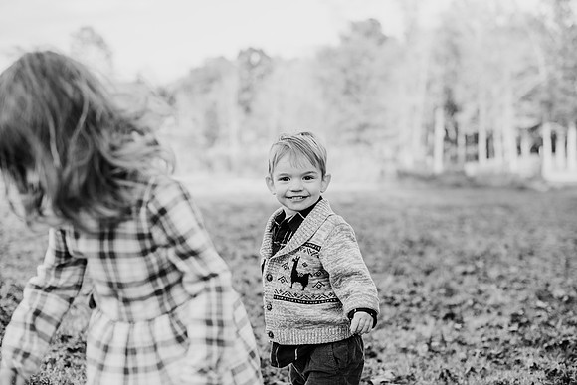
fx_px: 802
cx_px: 288
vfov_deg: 27.0
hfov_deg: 39.6
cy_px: 192
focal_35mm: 50
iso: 500
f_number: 2.8
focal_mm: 50
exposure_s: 1/1000
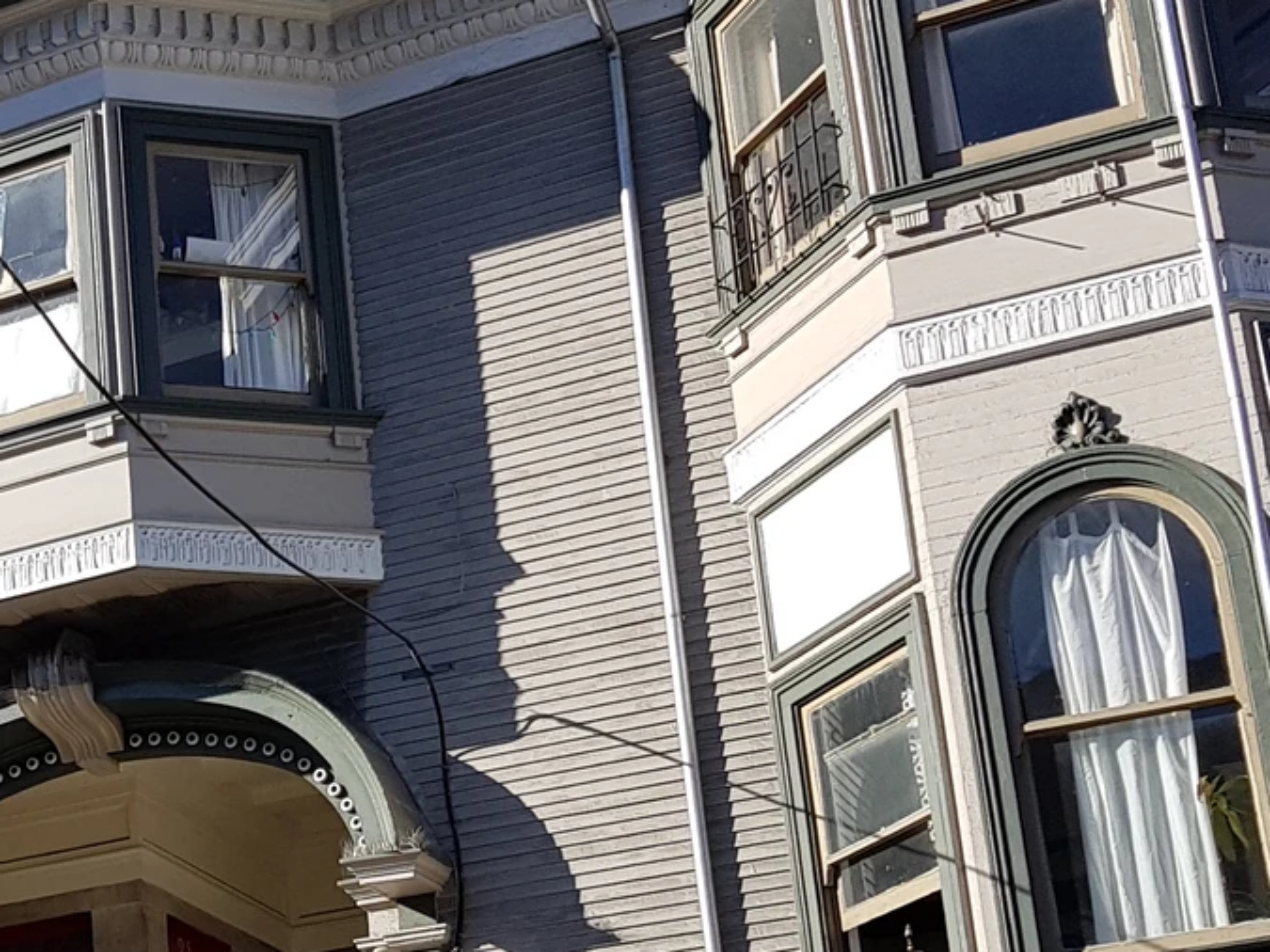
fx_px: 2824
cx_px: -192
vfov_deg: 18.9
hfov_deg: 23.5
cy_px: 794
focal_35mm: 77
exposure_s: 1/1612
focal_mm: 4.2
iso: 40
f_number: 1.7
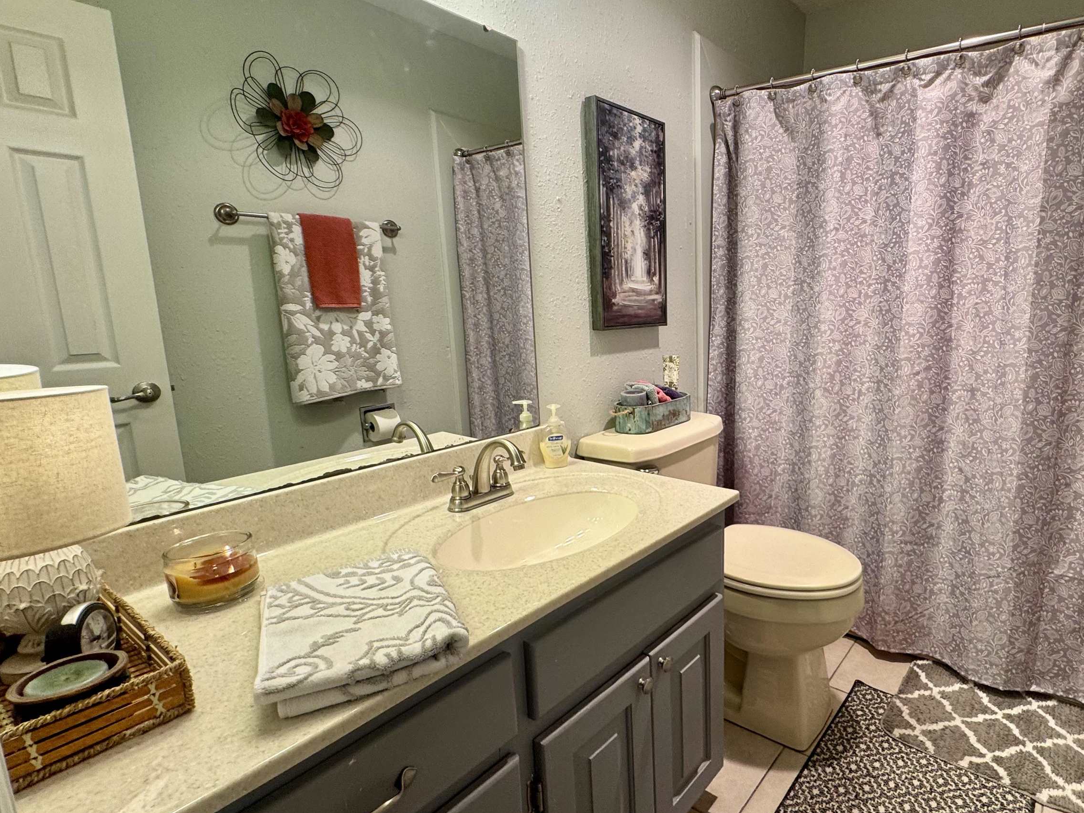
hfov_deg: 82.4
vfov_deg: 68.7
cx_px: 704
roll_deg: -0.8
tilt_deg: -11.8
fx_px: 595
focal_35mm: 19
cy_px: 406
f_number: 2.2
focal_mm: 2.22
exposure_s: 1/120
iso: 100
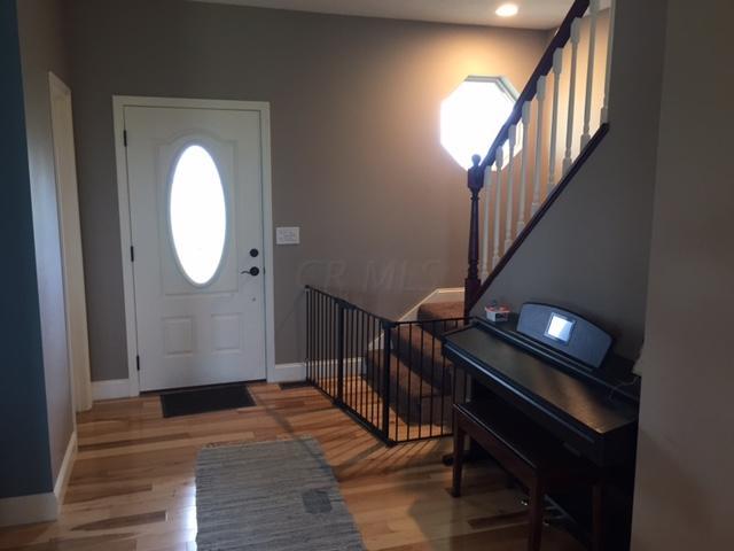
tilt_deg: -9.4
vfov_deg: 48.2
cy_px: 276
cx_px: 367
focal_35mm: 29
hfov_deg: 61.7
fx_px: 615
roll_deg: -1.0
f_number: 2.2
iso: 100
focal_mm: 4.15
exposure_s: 1/30
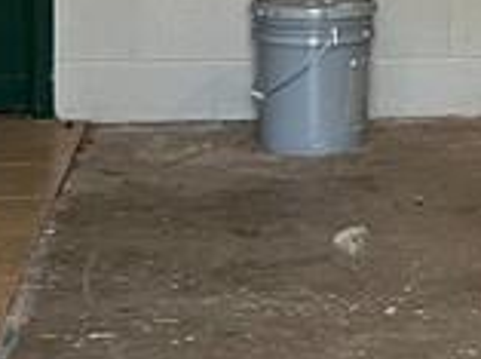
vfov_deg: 8.6
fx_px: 2357
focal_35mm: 170
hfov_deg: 11.0
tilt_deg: -7.9
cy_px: -77
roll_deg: -2.0
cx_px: 839
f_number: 1.5
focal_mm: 5.7
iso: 100
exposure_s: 1/60
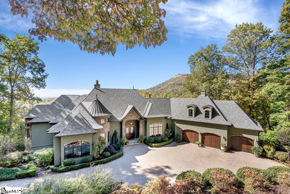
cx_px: 145
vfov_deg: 73.8
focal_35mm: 16
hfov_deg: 96.7
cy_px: 97
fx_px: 129
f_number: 10
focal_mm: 16
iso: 400
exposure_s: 1/800
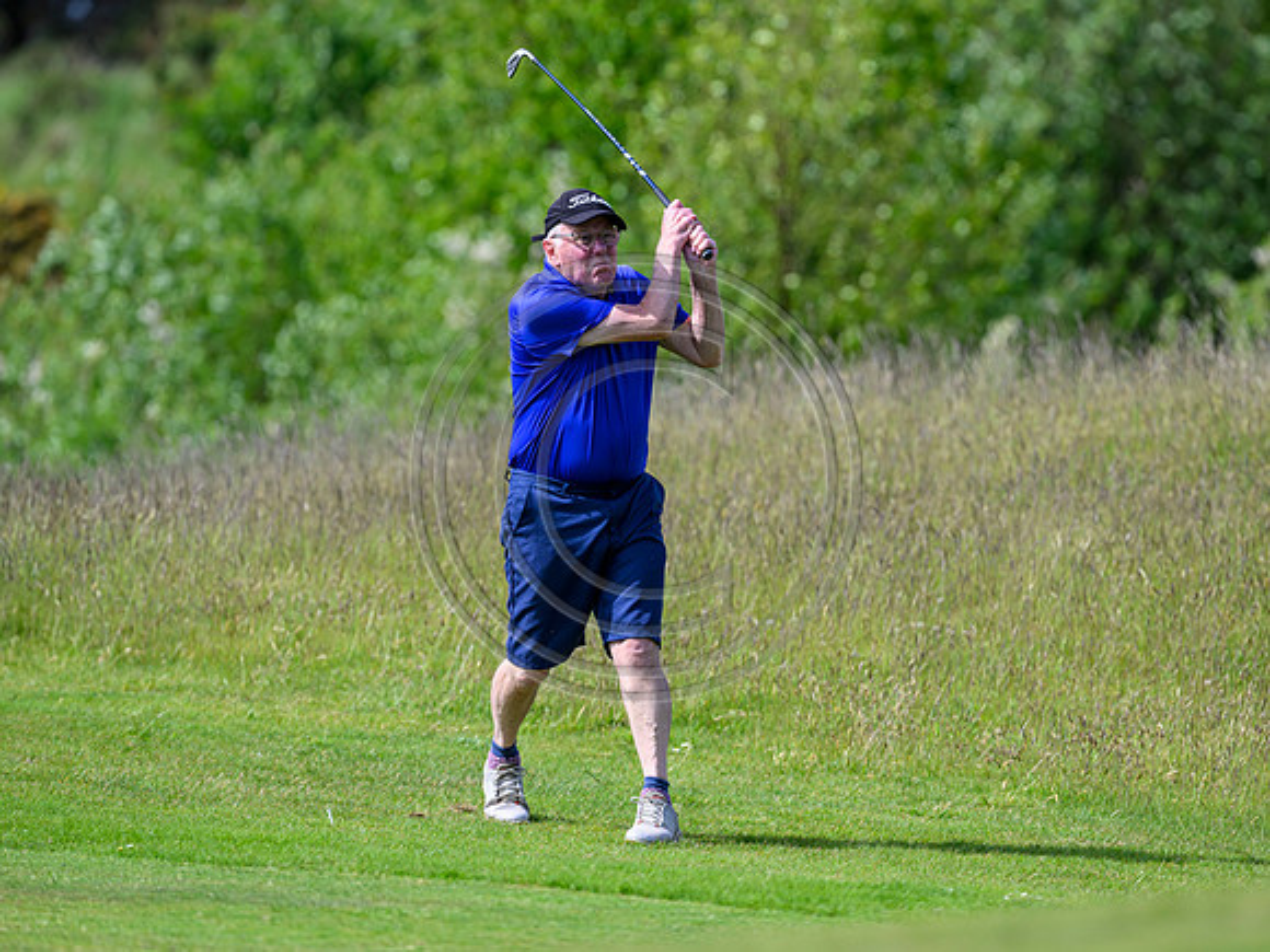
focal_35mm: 433
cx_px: 715
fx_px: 15885
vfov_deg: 3.4
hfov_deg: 4.6
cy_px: 476
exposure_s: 1/4000
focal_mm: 400
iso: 500
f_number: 4
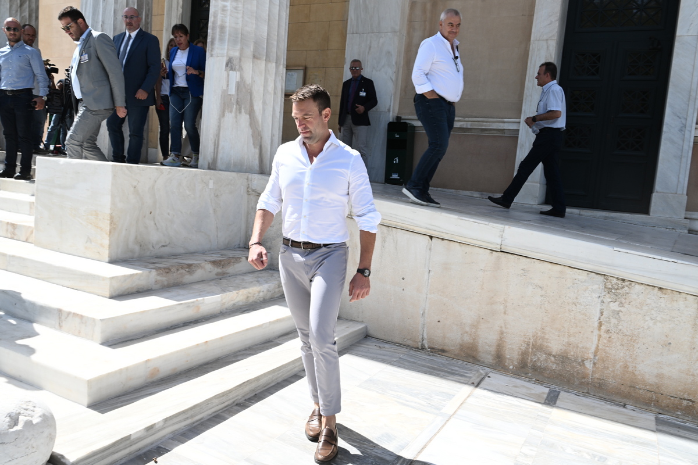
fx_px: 543
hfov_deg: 65.5
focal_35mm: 28
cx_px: 349
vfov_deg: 46.4
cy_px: 232
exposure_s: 1/400
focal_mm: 28
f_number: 10
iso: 500
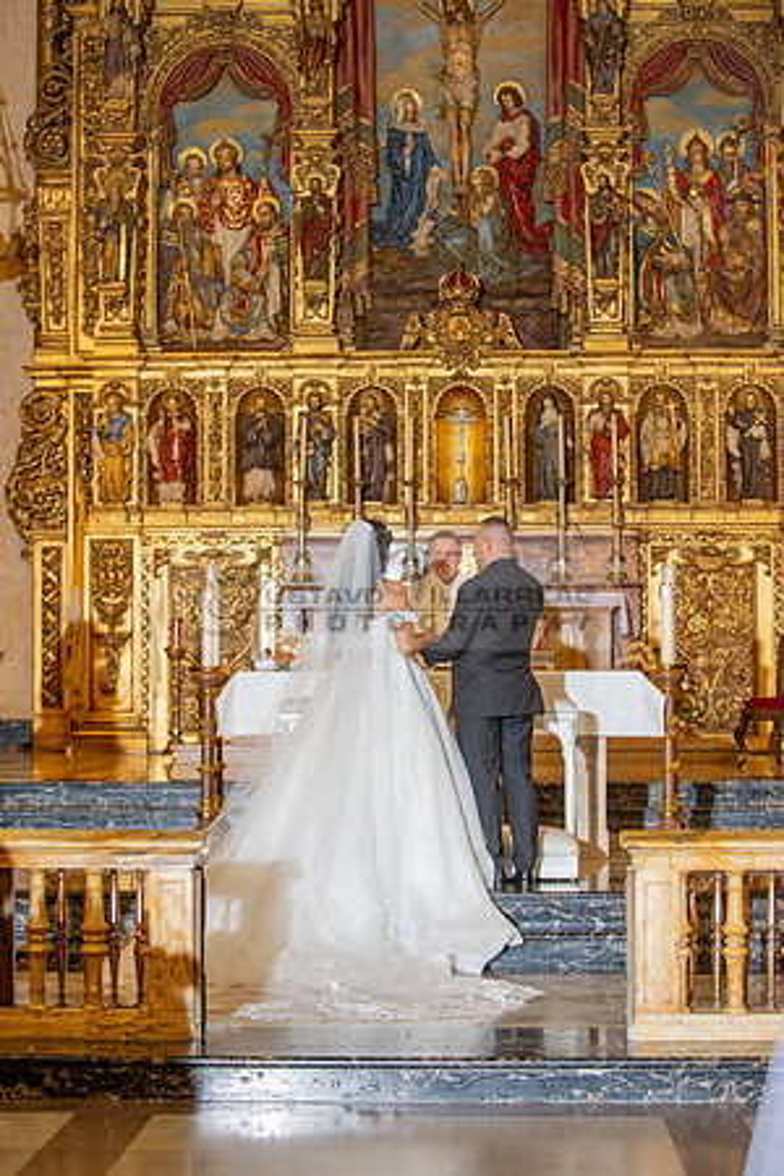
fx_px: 2286
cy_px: 588
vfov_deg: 28.8
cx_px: 392
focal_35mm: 70
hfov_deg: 19.5
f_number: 2.8
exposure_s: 1/200
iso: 1000
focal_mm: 70
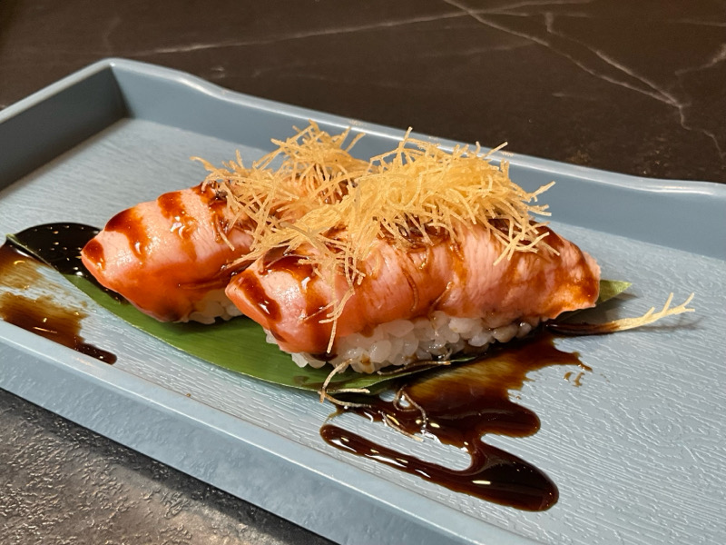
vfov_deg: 48.2
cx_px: 363
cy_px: 272
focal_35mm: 29
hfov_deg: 61.7
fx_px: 608
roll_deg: -1.5
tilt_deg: -39.2
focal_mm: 3
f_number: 1.8
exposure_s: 1/78
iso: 64
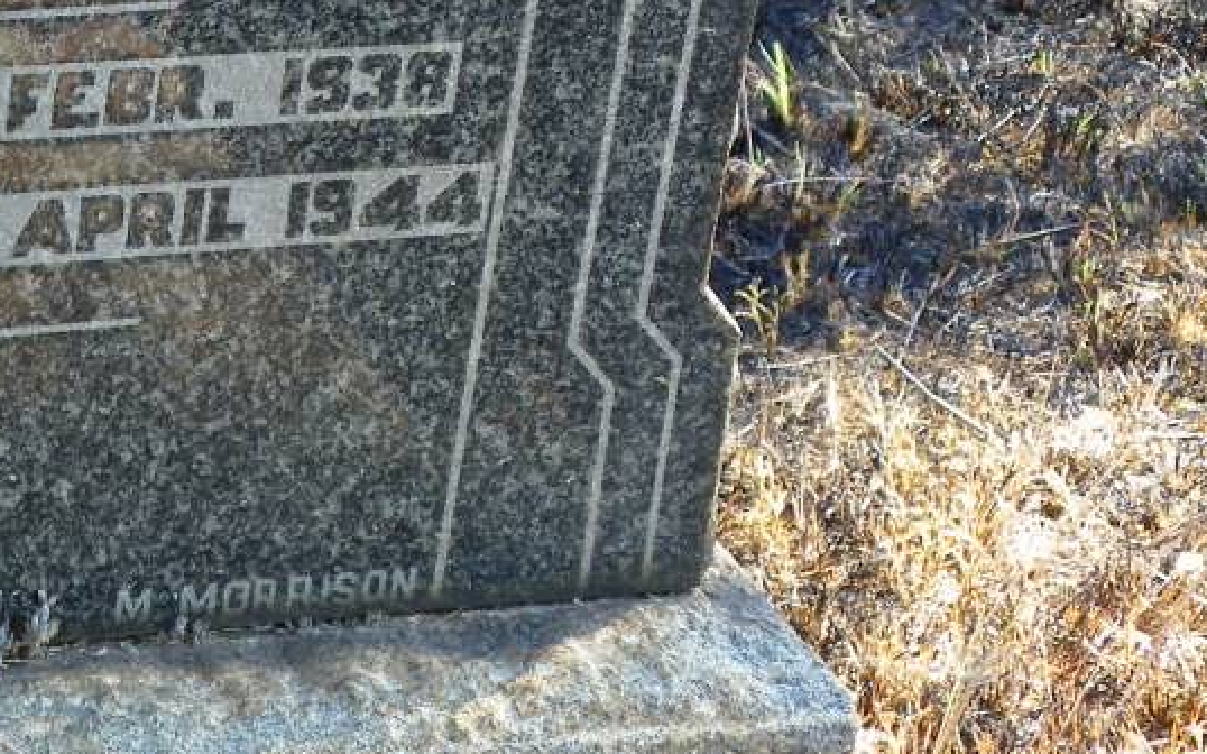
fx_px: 5130
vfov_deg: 8.4
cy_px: -34
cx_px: -4
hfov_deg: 13.2
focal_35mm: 156
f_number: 3.5
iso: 64
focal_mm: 11.8
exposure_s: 1/50
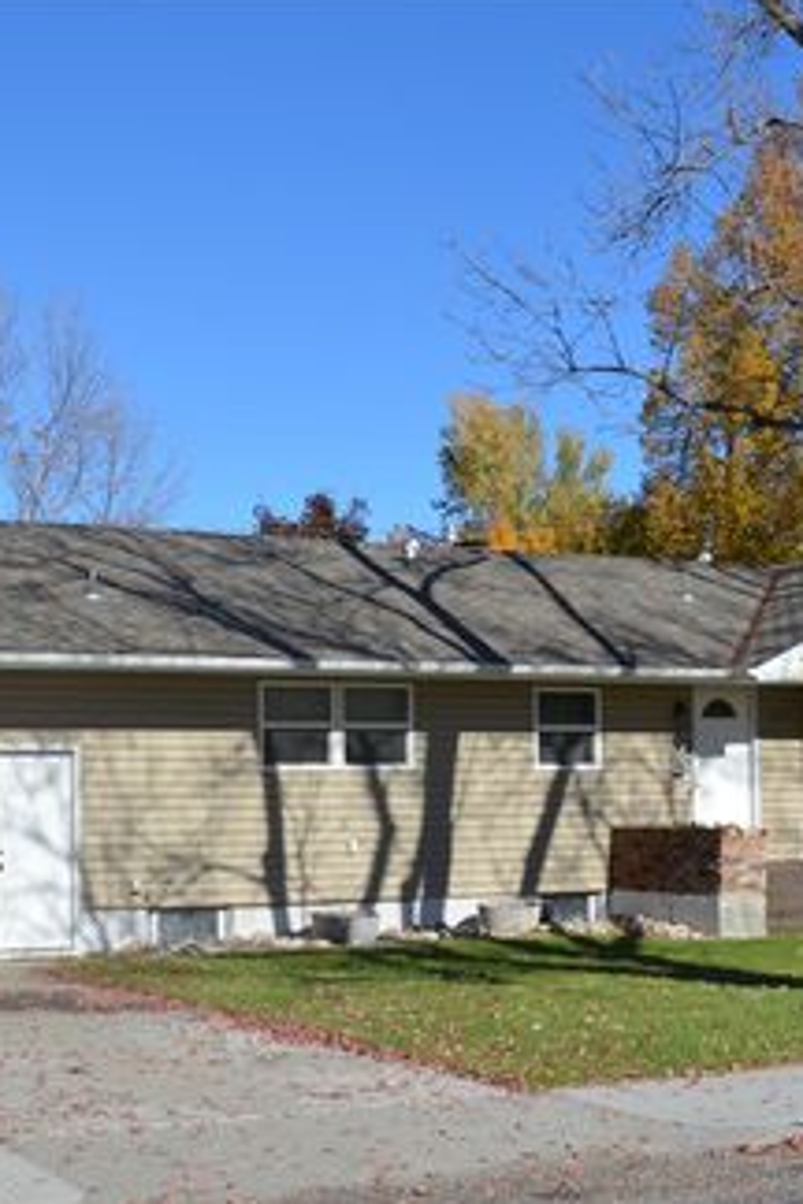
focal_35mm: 60
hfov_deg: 22.6
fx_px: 2007
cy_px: 604
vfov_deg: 33.4
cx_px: 442
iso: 100
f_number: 8
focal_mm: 26
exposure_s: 1/250
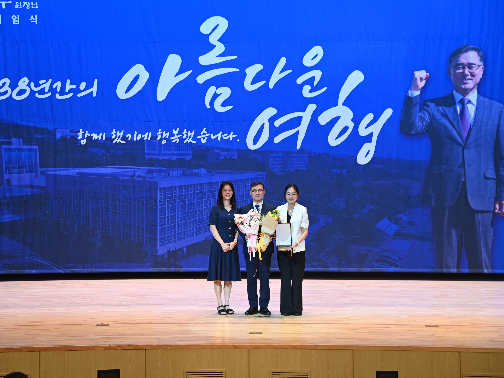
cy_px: 188
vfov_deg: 20.2
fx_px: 1063
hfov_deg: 26.7
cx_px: 242
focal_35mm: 73
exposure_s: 1/125
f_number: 4
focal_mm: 65
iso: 720
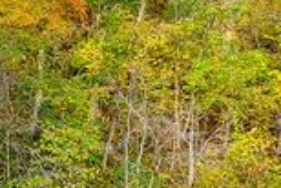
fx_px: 914
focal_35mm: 117
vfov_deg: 11.6
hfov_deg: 17.2
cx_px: 22
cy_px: 193
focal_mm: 30
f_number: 13
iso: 200
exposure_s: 1/25
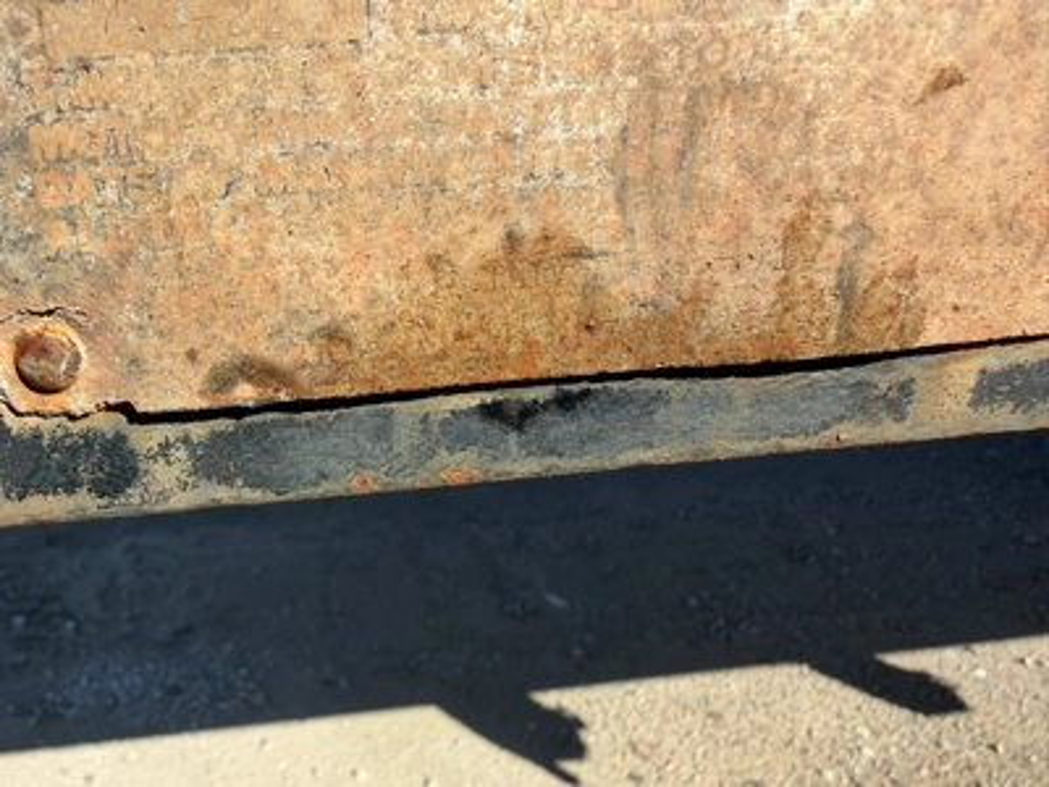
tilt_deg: -17.3
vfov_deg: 56.8
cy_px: 394
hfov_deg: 71.6
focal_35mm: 24
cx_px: 524
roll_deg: +1.9
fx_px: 727
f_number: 2.2
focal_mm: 2.22
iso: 32
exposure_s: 1/777
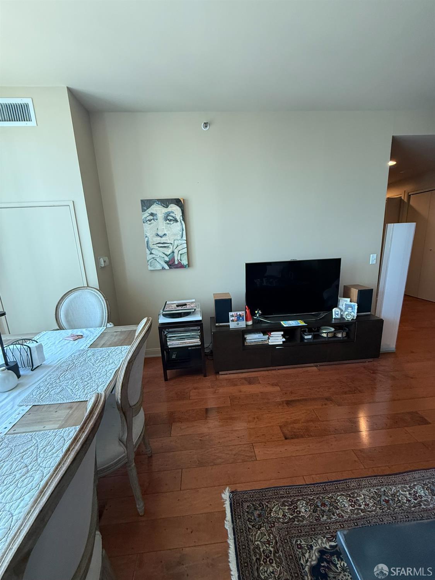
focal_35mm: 14
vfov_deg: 102.1
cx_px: 218
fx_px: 235
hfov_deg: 85.7
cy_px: 290
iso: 320
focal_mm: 2.22
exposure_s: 1/99
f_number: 2.2
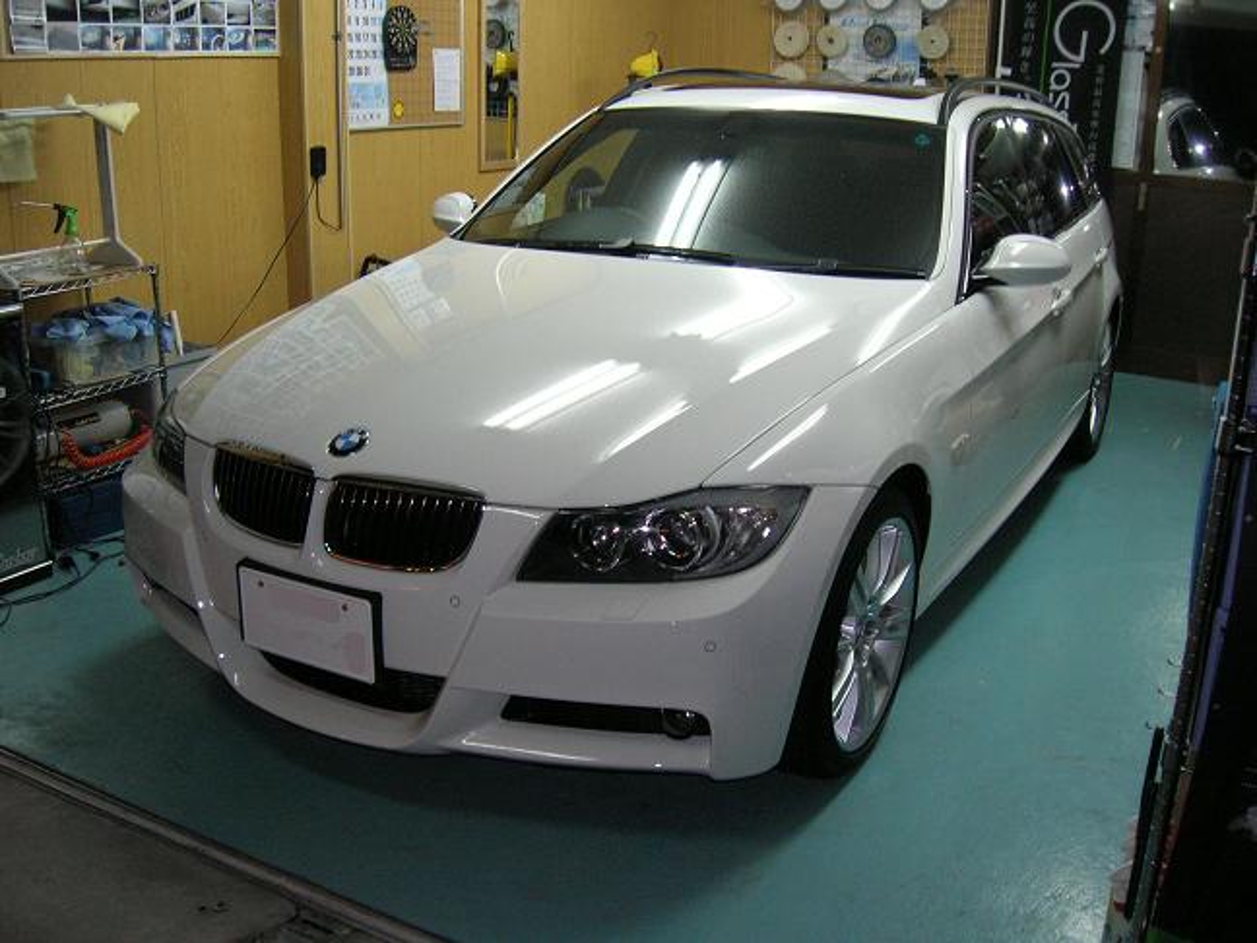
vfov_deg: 41.8
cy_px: 472
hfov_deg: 54.0
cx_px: 628
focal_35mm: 34
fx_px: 1235
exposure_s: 1/27.3
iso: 118
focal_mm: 5.7
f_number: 2.9
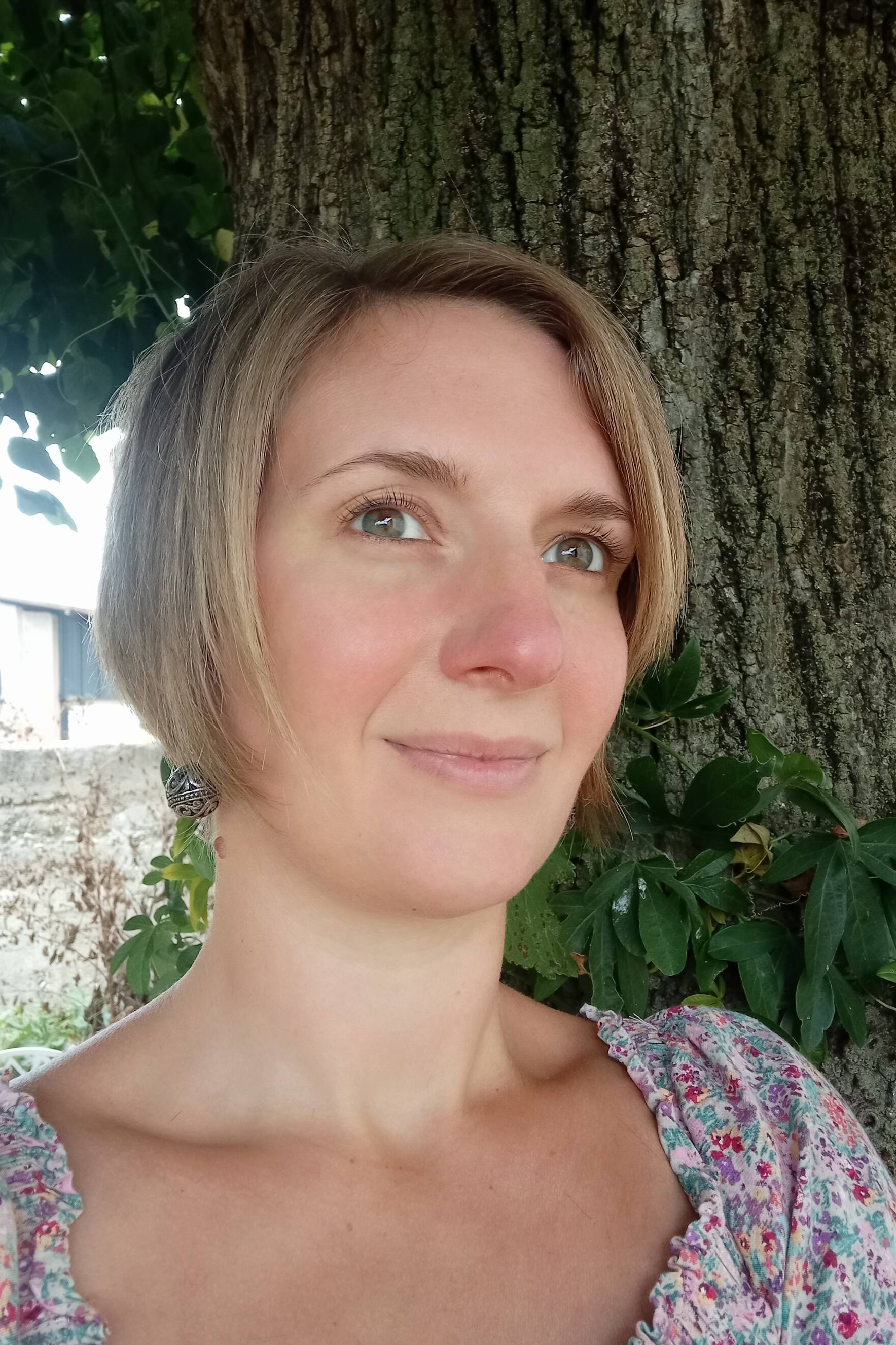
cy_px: 664
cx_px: 447
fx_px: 1120
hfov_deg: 43.6
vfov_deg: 61.9
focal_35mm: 30
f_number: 2.25
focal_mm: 3.74
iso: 130
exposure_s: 1/50
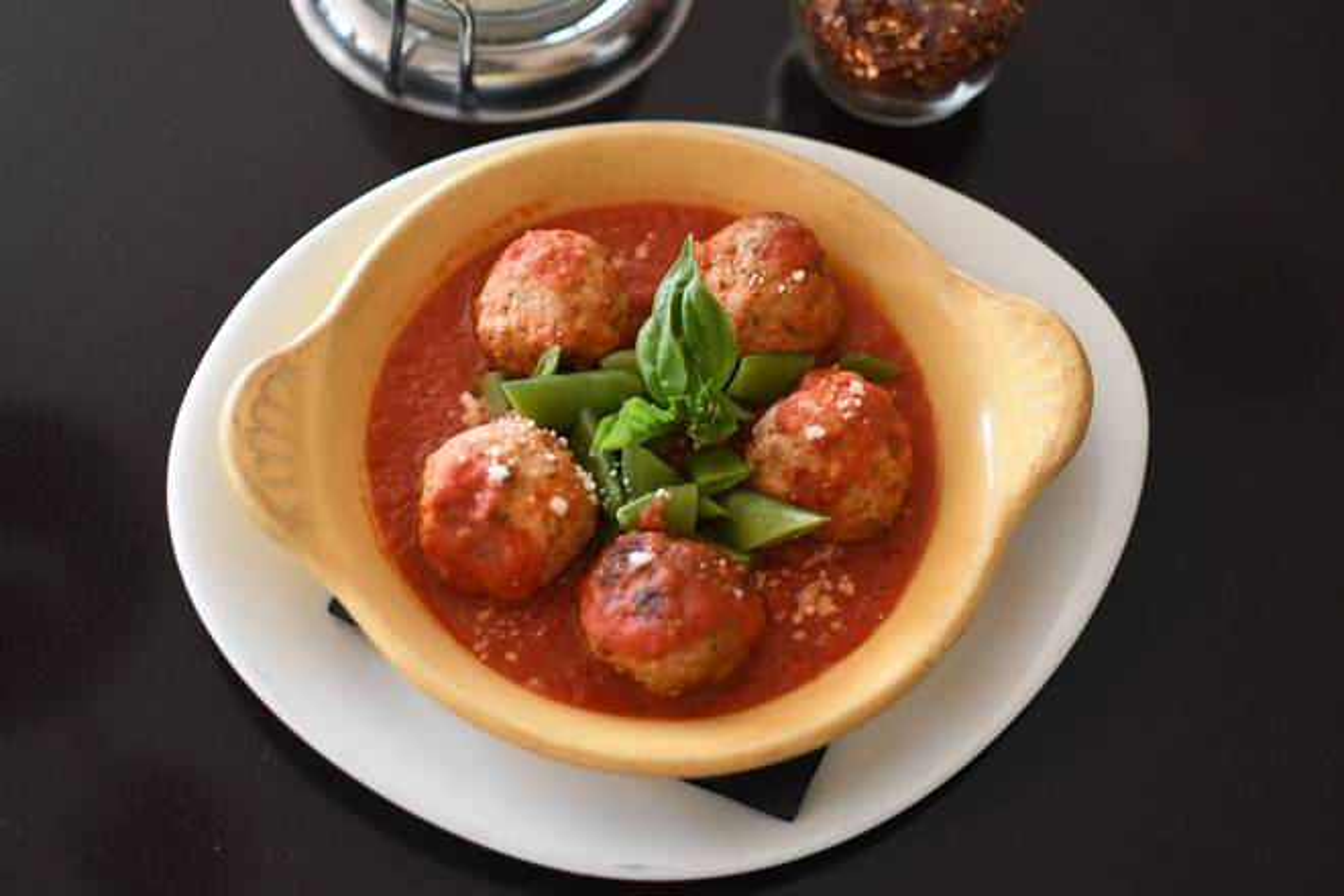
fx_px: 1941
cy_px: 448
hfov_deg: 38.2
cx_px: 672
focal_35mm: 52
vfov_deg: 26.0
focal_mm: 35
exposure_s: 1/500
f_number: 1.8
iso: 2000
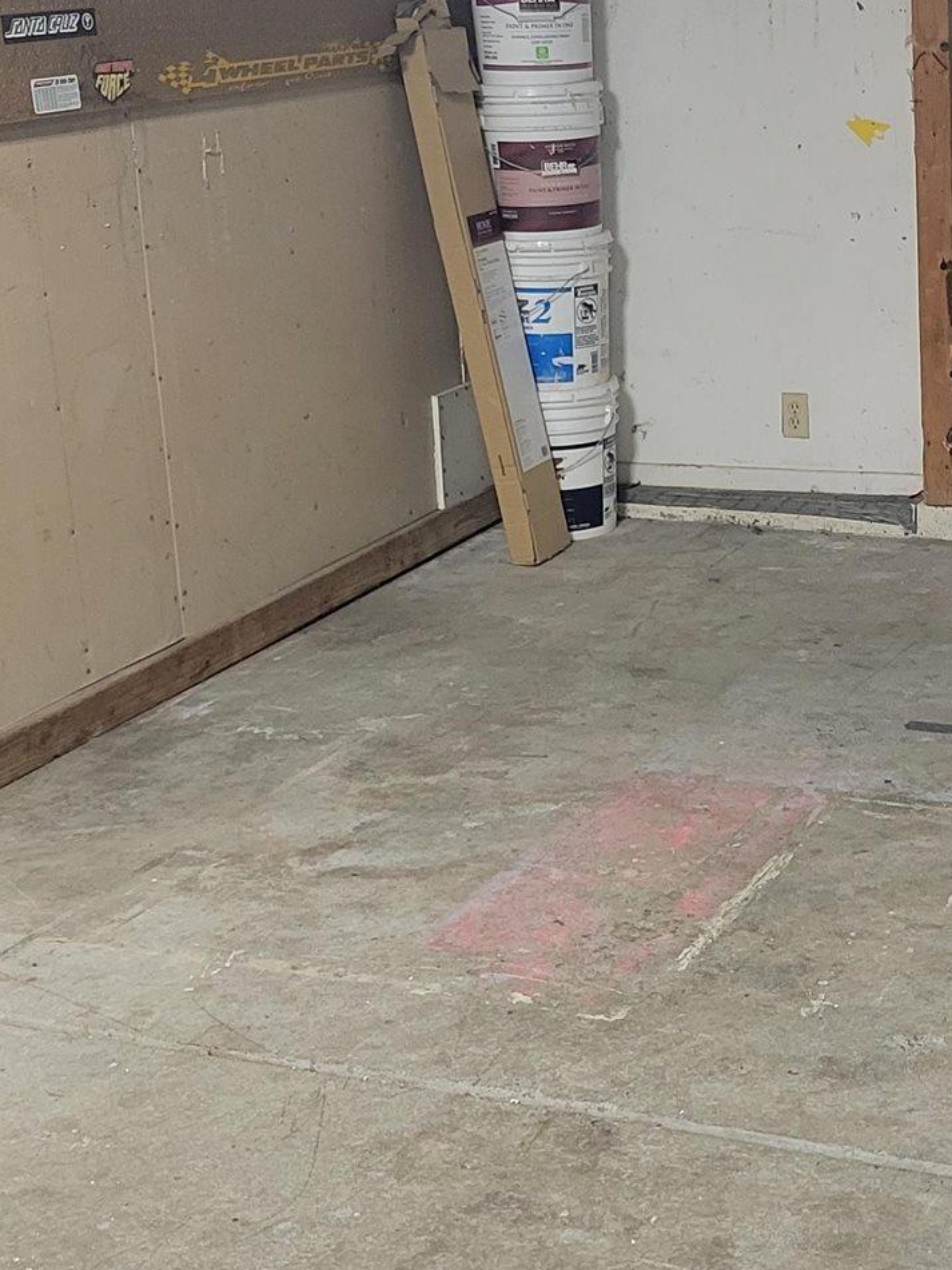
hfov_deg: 22.5
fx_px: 2311
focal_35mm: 63
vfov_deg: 30.6
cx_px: 928
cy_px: 455
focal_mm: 5.4
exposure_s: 1/40
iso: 400
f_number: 1.8
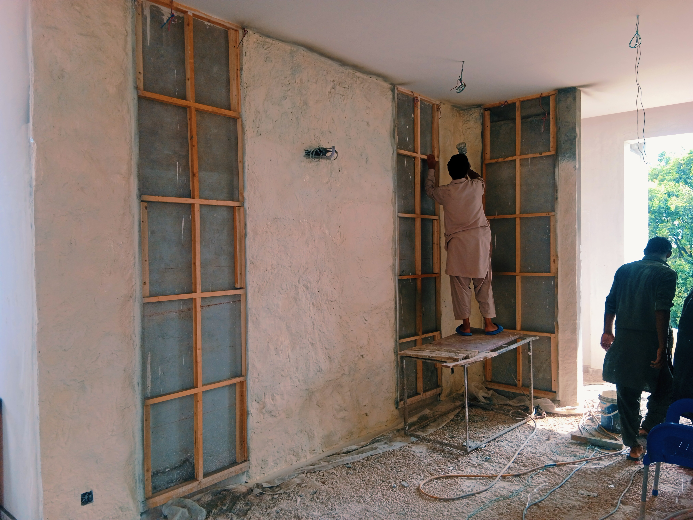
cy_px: 260
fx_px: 521
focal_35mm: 26
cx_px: 346
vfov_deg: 53.1
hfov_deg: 67.3
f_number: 1.8
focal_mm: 3.96
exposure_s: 1/100
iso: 398
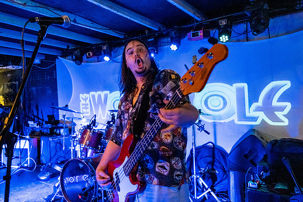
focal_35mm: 30
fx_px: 253
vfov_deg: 43.6
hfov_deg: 61.0
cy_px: 102
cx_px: 113
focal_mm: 24
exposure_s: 1/160
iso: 3200
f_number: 2.8
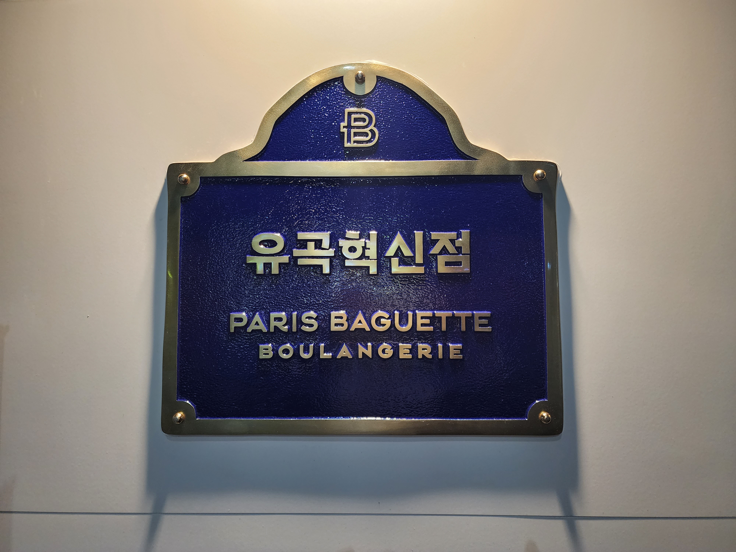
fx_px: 489
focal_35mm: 23
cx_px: 368
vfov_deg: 58.9
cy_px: 276
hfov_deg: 73.9
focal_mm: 6.4
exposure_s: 1/120
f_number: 1.8
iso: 400
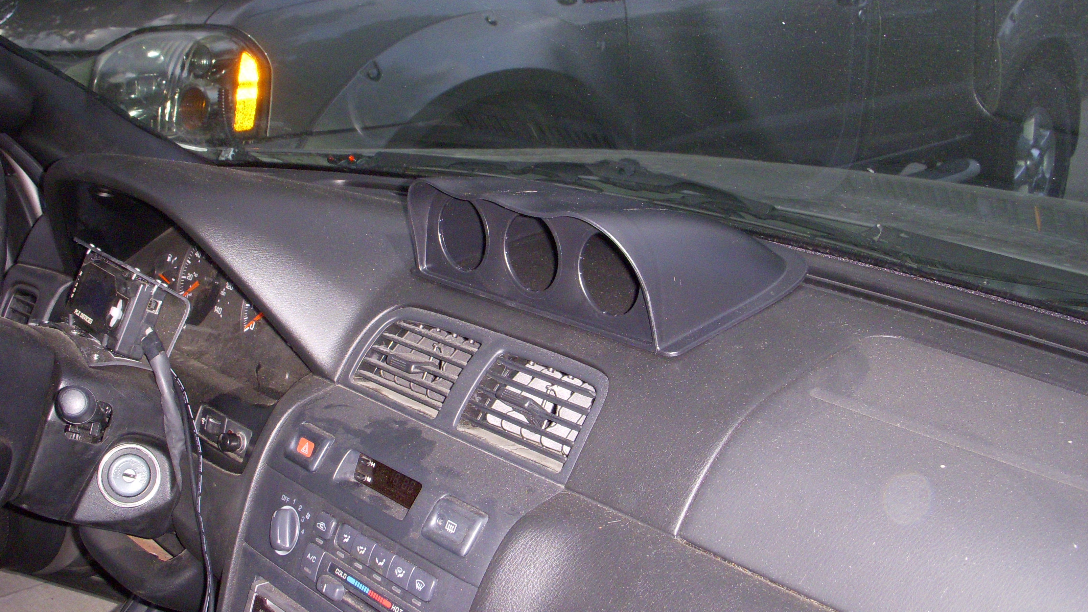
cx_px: 539
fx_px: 1212
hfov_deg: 48.4
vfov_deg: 28.3
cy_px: 290
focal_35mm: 42
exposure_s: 1/125
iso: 400
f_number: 3.3
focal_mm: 6.3
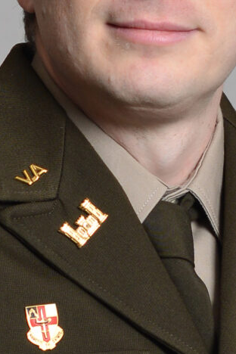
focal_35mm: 123
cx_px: 114
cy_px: 97
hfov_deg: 11.1
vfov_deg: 16.6
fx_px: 1209
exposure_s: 1/200
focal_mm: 50
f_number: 5.6
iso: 200
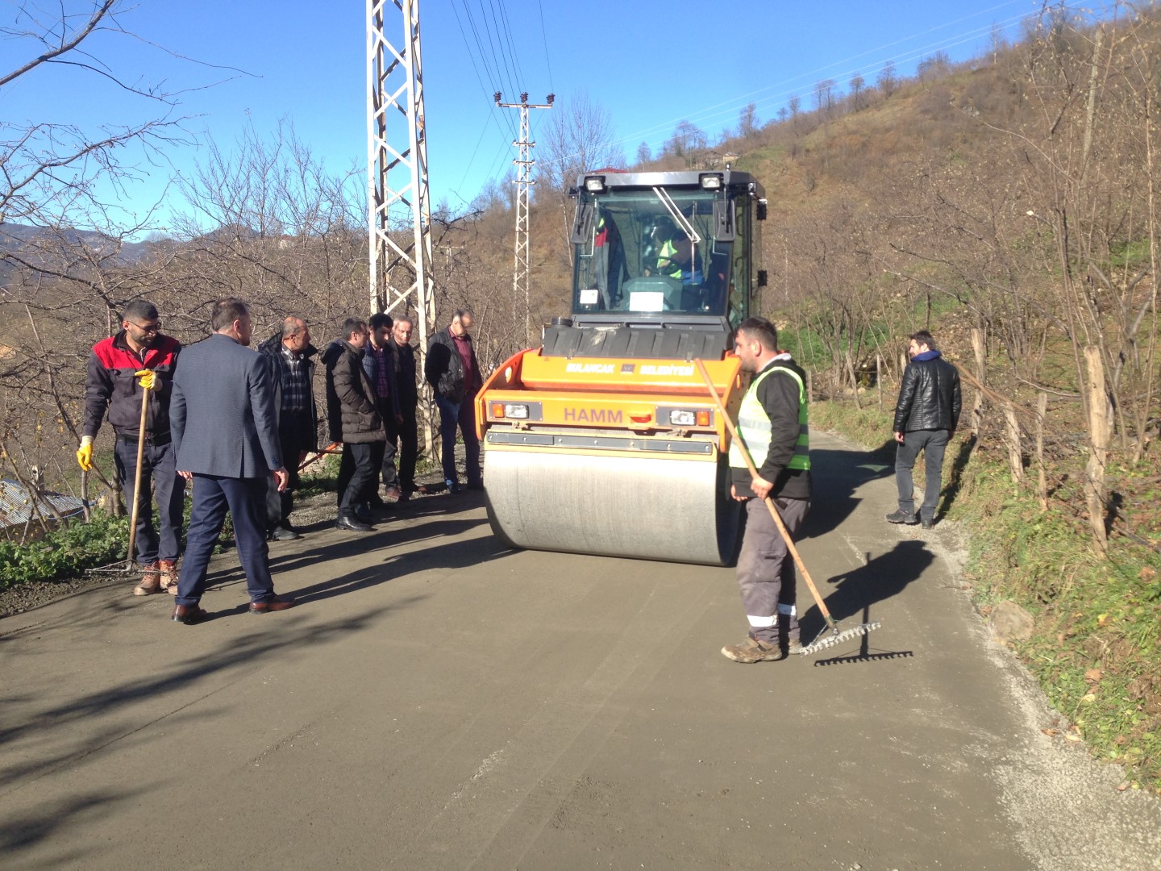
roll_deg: -0.5
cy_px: 436
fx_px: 1107
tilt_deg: -2.2
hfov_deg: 55.4
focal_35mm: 33
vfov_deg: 42.9
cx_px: 580
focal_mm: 4.12
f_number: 2.4
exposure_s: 1/847
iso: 50
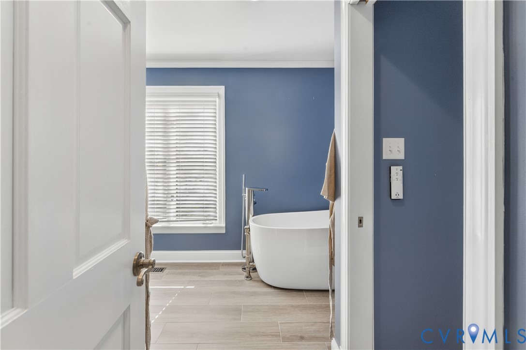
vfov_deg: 73.7
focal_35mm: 16
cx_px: 263
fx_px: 234
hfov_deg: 96.8
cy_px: 175
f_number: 9
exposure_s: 1/30
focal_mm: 16
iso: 640
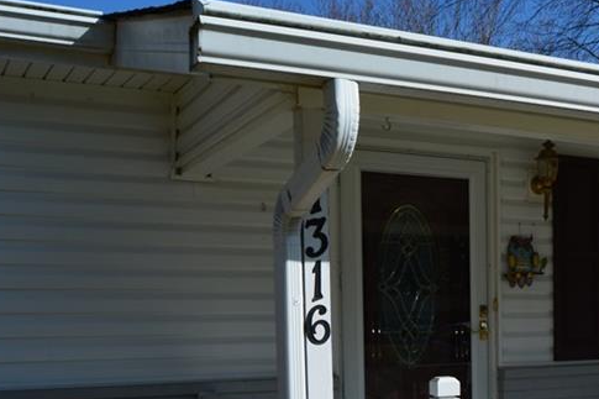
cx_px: 618
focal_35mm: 57
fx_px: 948
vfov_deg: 23.2
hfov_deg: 32.0
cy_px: 357
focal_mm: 18
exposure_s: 1/400
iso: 200
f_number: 11
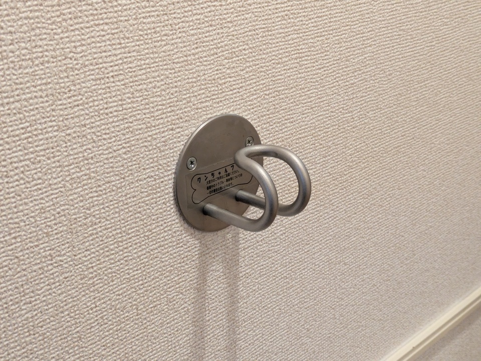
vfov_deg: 28.6
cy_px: 180
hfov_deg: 37.5
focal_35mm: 51
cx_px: 240
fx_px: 709
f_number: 1.89
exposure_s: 1/40
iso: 436
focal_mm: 5.43
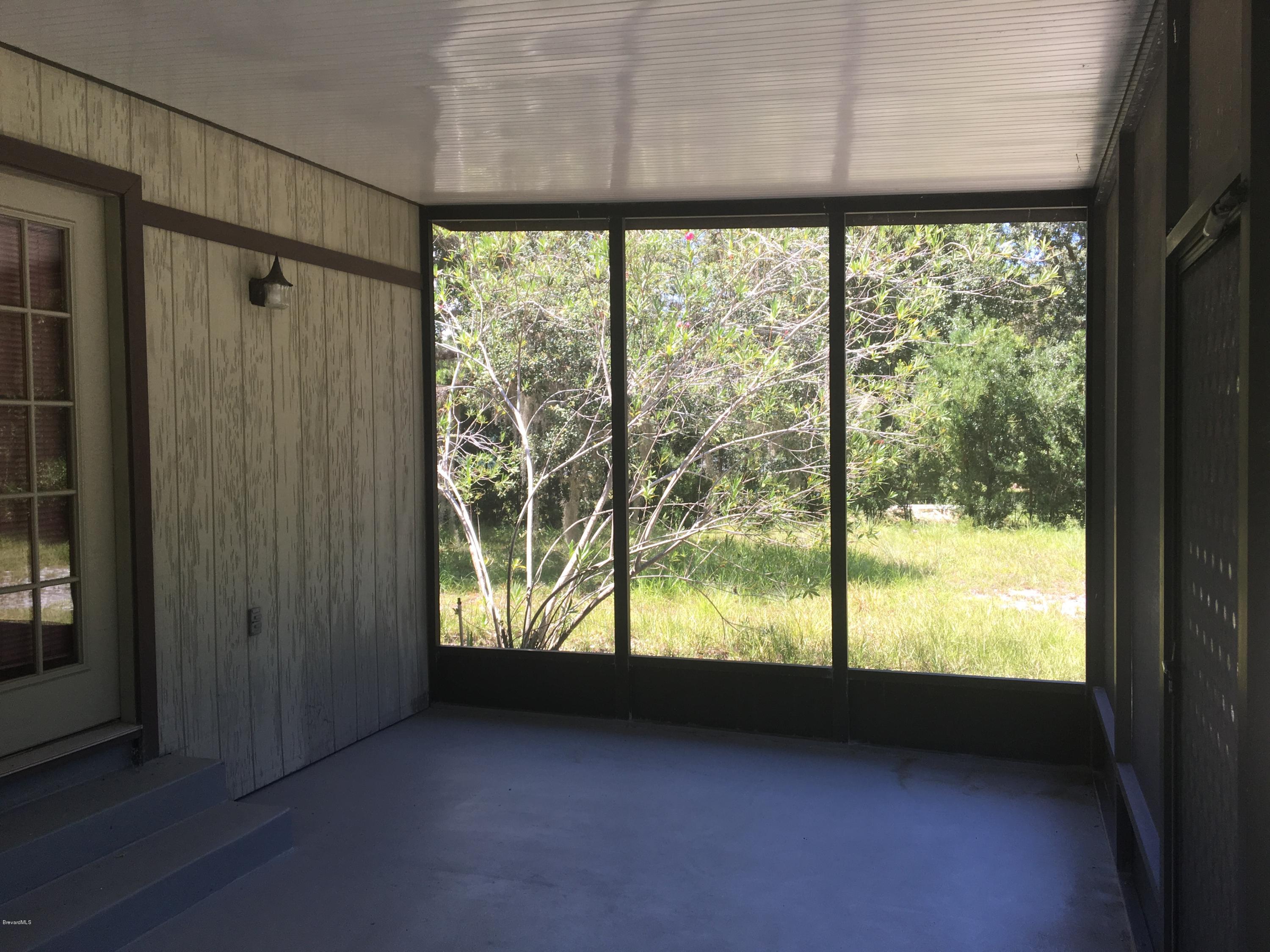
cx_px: 635
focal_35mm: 29
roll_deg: +1.0
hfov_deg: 61.7
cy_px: 476
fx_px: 1064
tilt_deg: -2.7
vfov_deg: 48.2
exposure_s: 1/158
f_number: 2.2
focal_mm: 4.15
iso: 25
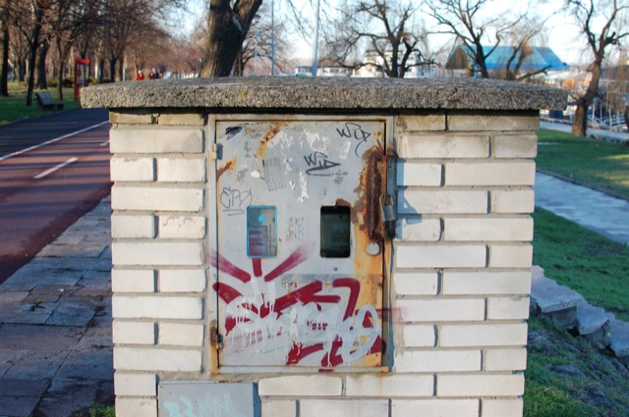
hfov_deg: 37.9
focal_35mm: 52
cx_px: 314
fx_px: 916
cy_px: 208
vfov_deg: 25.7
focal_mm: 35
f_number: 7.1
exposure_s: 1/200
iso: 400
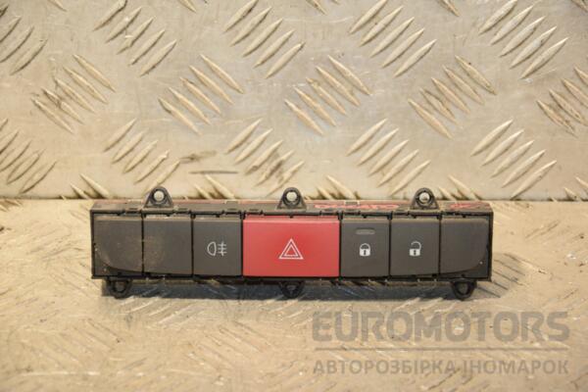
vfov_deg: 13.0
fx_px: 1715
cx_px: 294
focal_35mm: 105
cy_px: 196
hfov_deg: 19.5
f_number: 5.3
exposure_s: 1/160
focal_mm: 70
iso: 800
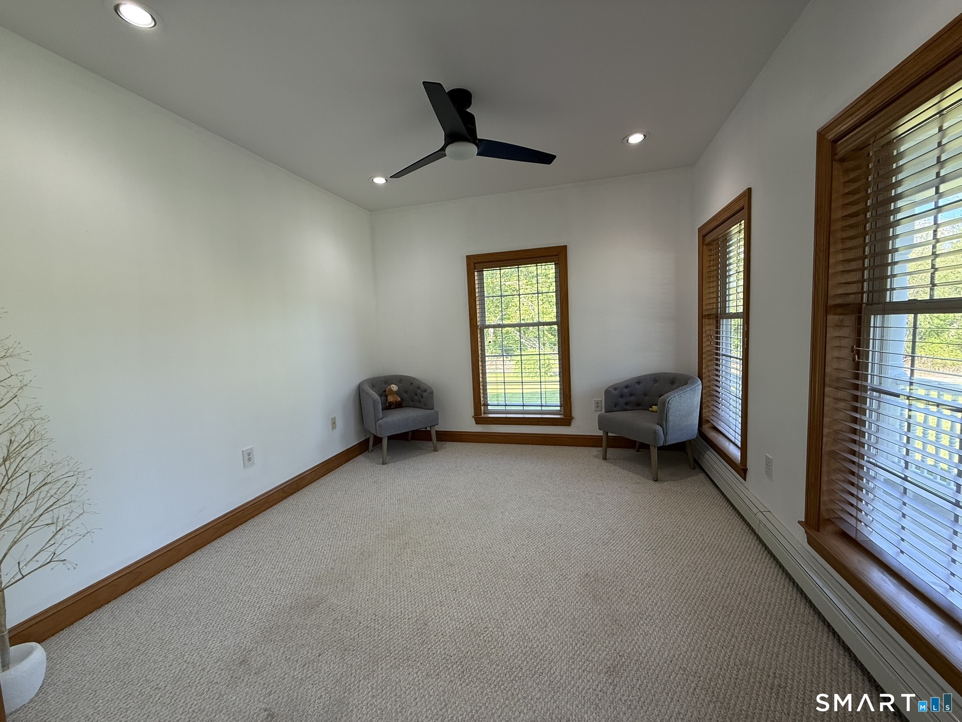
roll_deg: +2.4
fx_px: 389
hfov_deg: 102.1
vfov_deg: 85.7
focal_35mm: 14
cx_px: 481
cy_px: 361
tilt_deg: -4.6
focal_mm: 2.22
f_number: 2.2
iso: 125
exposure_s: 1/120
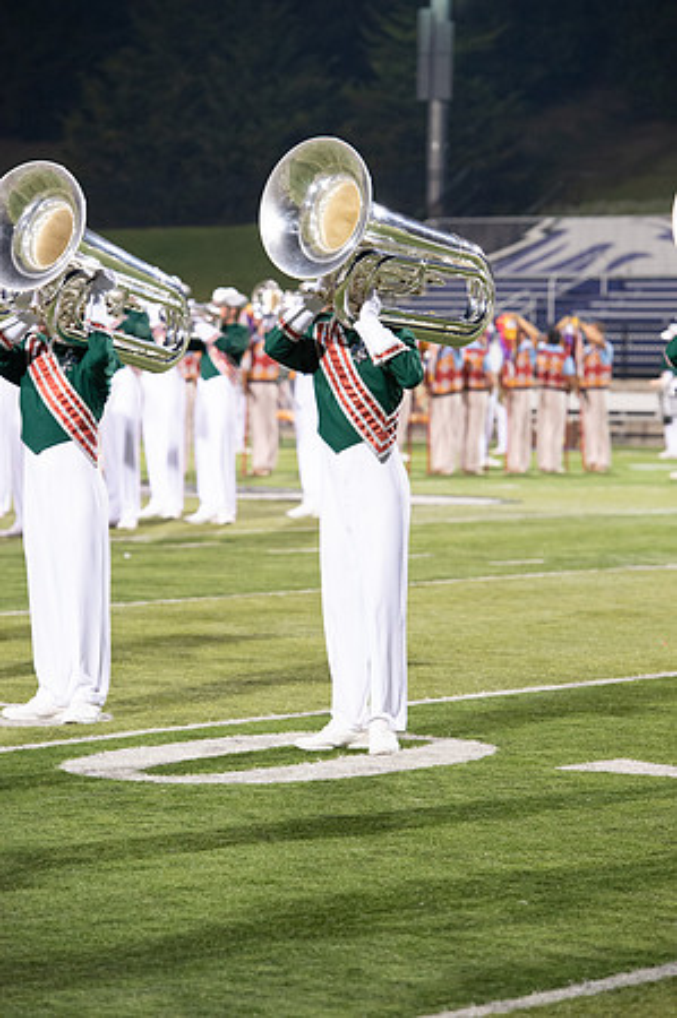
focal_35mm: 150
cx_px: 338
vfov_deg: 13.7
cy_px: 509
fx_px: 4241
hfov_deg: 9.1
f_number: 5
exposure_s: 1/250
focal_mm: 150
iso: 5000
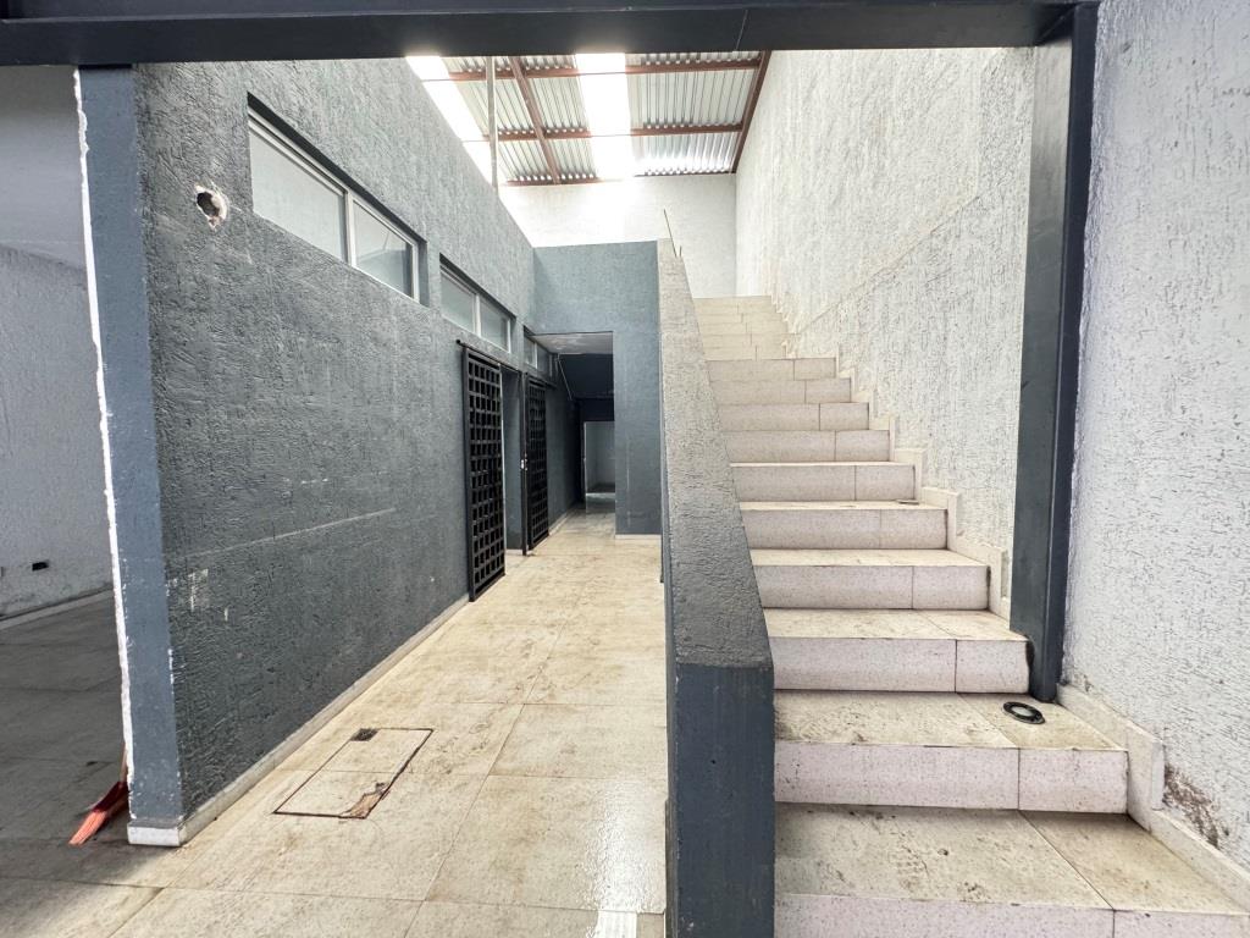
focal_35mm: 14
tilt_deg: -4.0
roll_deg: +1.1
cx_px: 625
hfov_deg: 102.1
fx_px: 506
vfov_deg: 85.7
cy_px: 469
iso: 640
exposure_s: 1/60
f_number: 2.2
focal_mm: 2.22
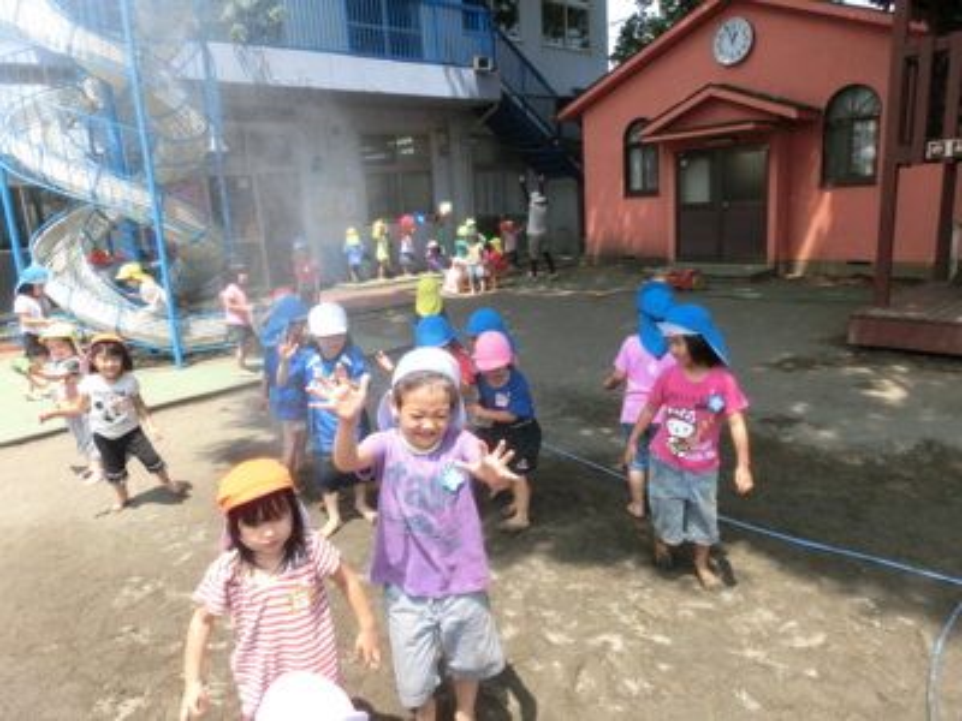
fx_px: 667
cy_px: 360
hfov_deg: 71.6
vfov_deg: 56.8
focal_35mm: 24
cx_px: 481
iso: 160
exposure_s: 1/1000
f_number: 3
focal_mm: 4.24
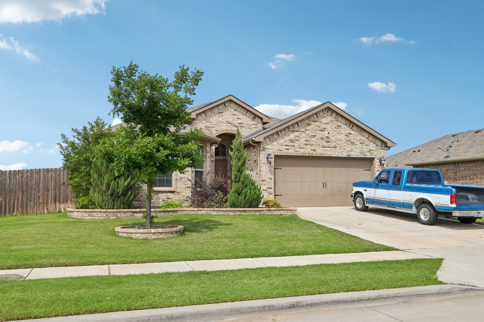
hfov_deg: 61.9
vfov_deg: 43.6
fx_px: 403
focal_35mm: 30
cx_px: 242
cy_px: 161
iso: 400
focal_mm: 30
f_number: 8
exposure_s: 1/1600
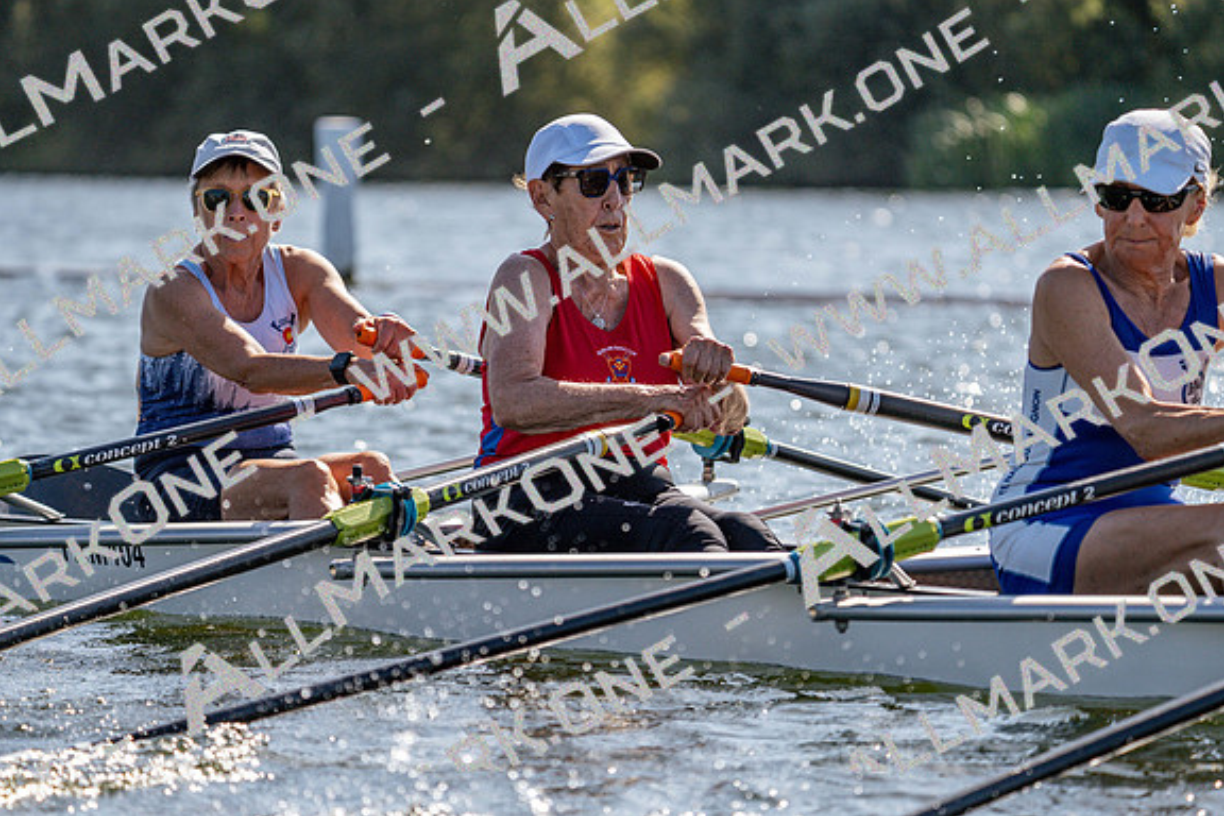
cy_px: 407
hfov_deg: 8.2
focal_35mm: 252
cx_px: 612
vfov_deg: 5.5
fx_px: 8567
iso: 320
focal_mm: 250
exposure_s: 1/2000
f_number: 5.6
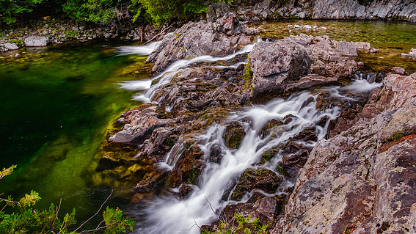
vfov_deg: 47.4
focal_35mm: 24
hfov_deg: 76.3
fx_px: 265
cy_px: 93
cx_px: 212
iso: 160
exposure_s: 1.1
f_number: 8
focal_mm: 13.8
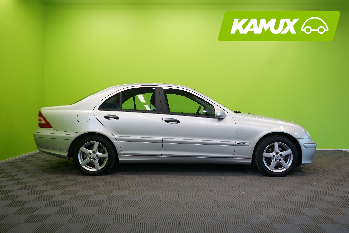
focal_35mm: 28
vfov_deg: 46.4
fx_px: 271
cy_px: 116
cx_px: 174
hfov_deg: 65.5
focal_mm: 28
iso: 400
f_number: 5.6
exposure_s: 1/30
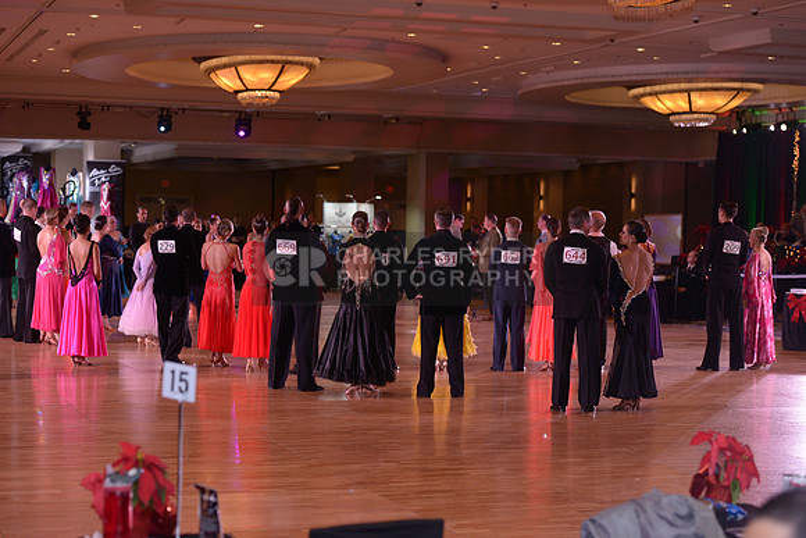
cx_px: 403
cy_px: 269
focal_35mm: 70
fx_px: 1568
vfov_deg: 19.5
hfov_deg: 28.8
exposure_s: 1/200
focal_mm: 70
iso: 1250
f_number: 4
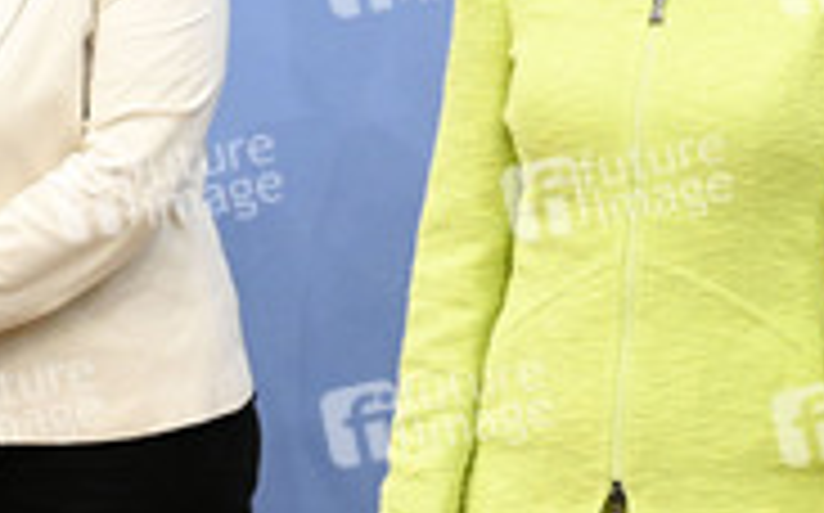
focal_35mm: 98
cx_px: 498
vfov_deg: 13.2
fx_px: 2199
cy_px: 76
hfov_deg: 21.2
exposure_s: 1/400
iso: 5000
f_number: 5.6
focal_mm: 39
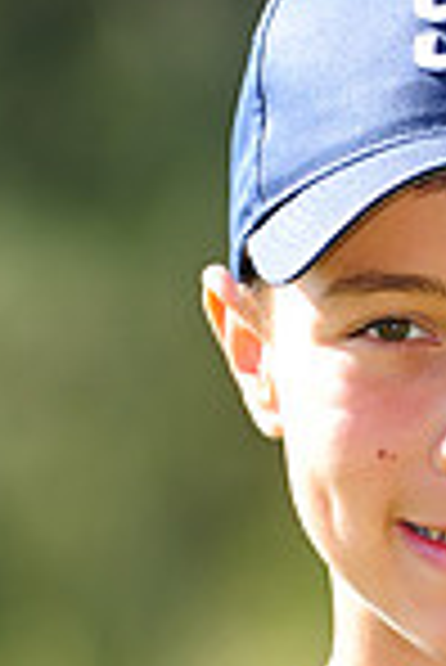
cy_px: 747
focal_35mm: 782
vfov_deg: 2.6
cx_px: 532
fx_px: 14497
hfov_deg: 1.8
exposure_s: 1/400
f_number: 4.5
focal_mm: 200
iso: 200
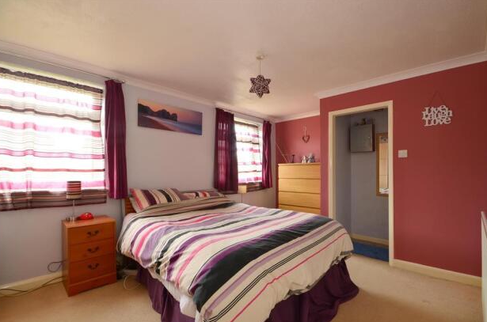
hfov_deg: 96.8
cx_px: 249
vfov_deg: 73.4
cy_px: 169
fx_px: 216
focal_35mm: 16
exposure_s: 1/1.3
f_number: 11
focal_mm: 10
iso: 200
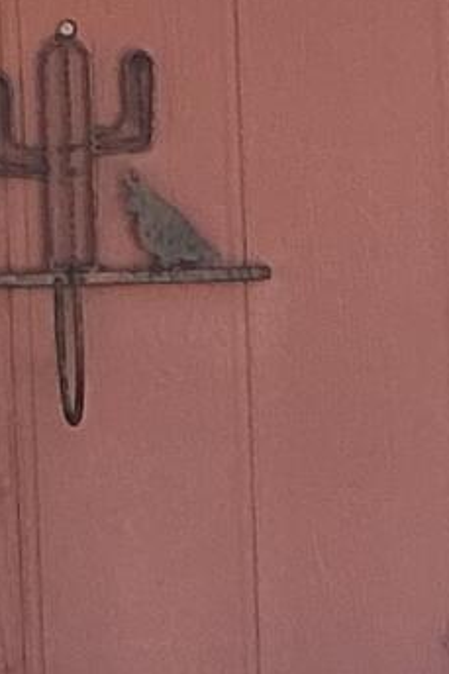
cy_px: 404
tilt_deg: -4.9
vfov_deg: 7.8
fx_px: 4925
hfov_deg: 4.8
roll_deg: +1.3
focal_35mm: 263
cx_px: 1616
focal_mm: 3
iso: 25
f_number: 1.8
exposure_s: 1/574
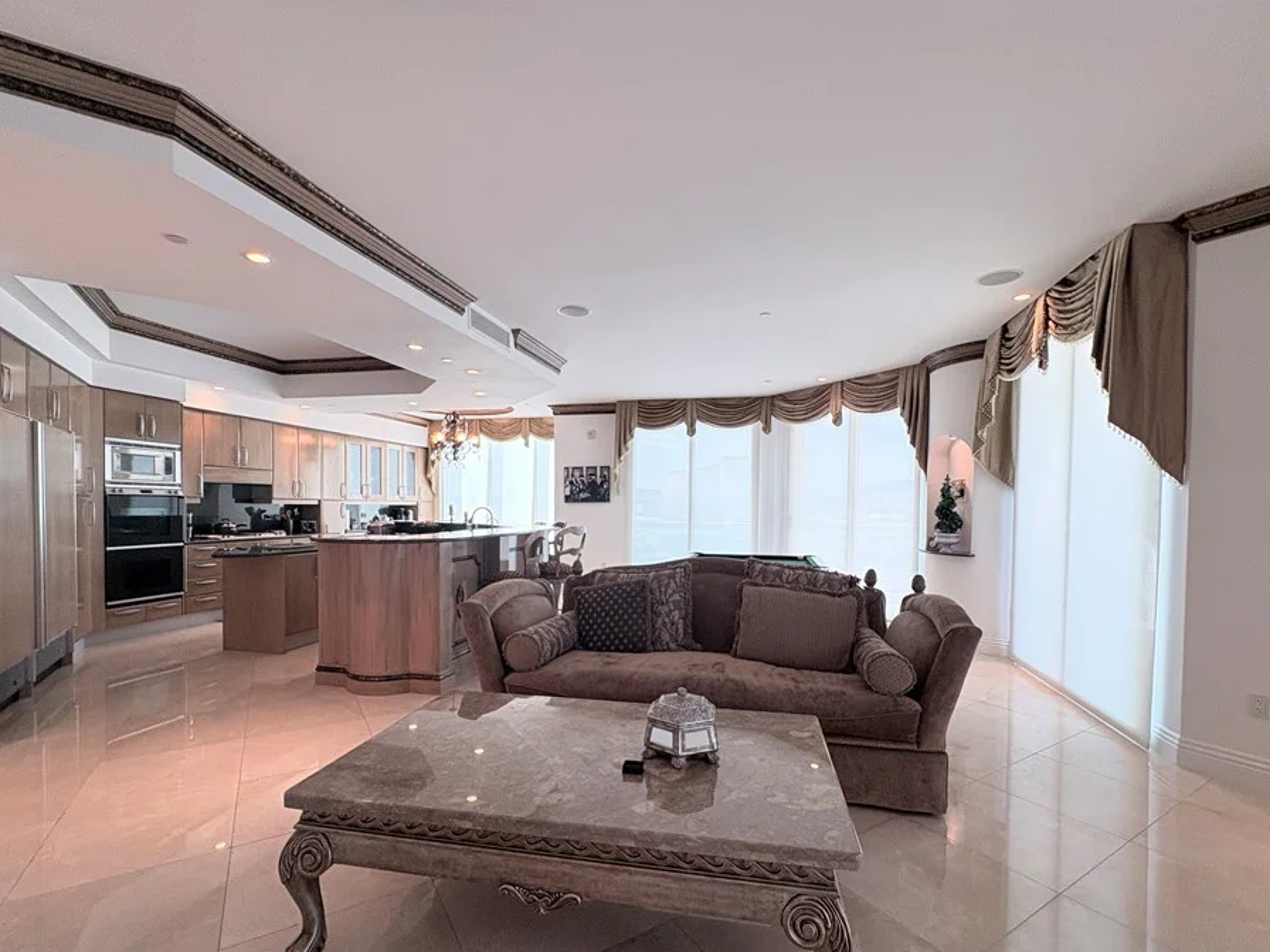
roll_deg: -0.1
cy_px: 521
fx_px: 587
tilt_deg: -1.6
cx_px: 648
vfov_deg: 77.9
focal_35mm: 16
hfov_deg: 94.5
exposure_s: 1/120
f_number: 2.2
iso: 200
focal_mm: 2.22
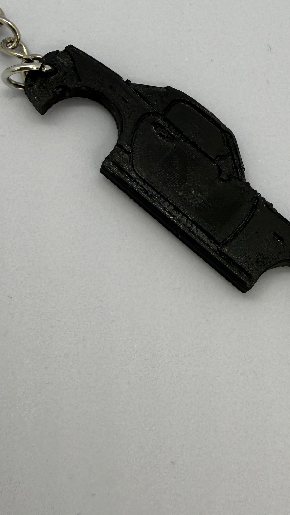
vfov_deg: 41.5
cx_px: 131
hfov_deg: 24.4
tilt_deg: -69.3
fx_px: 670
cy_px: 170
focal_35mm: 49
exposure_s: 1/261
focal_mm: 2.22
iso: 40
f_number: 2.2
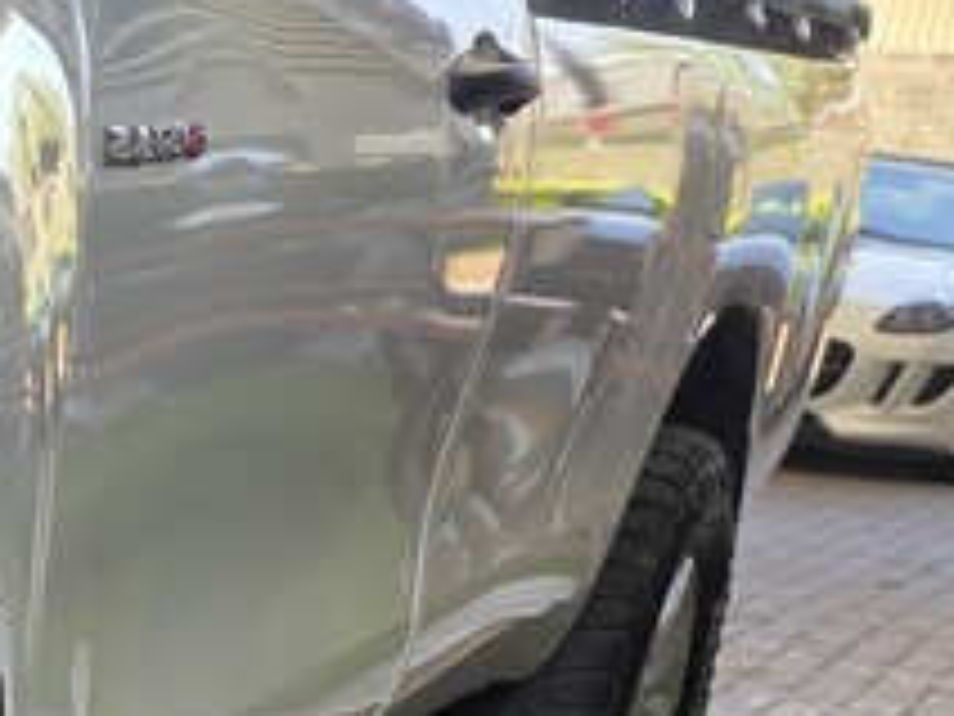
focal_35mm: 111
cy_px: 630
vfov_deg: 13.2
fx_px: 3059
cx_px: -1336
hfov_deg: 13.2
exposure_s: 1/359
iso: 50
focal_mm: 6.25
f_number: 1.7
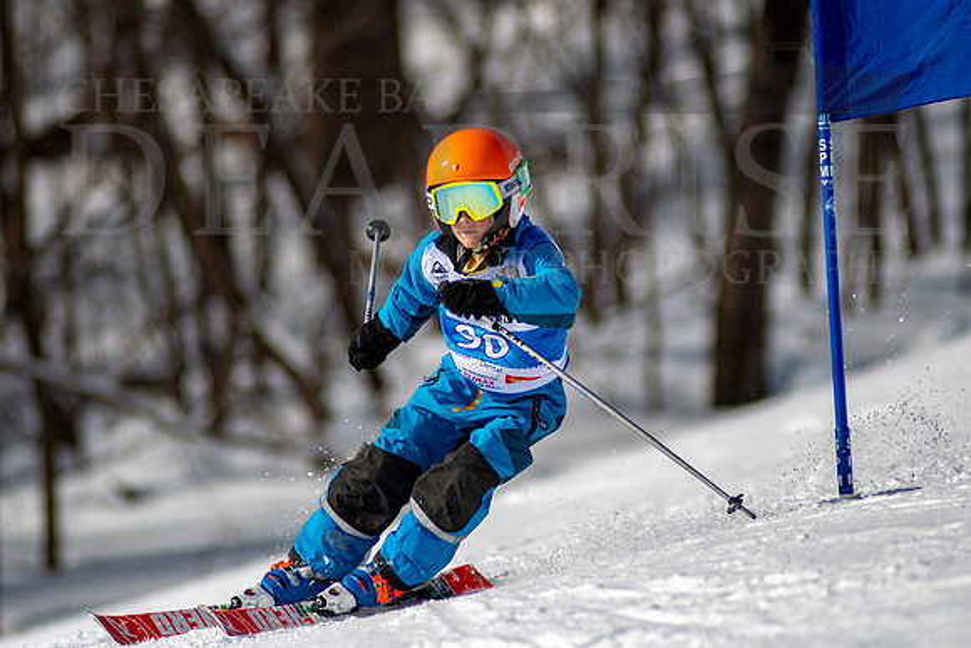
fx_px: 13726
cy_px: 282
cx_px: 549
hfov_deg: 4.1
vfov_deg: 2.7
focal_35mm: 509
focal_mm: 300
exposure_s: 1/6400
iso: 100
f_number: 2.8
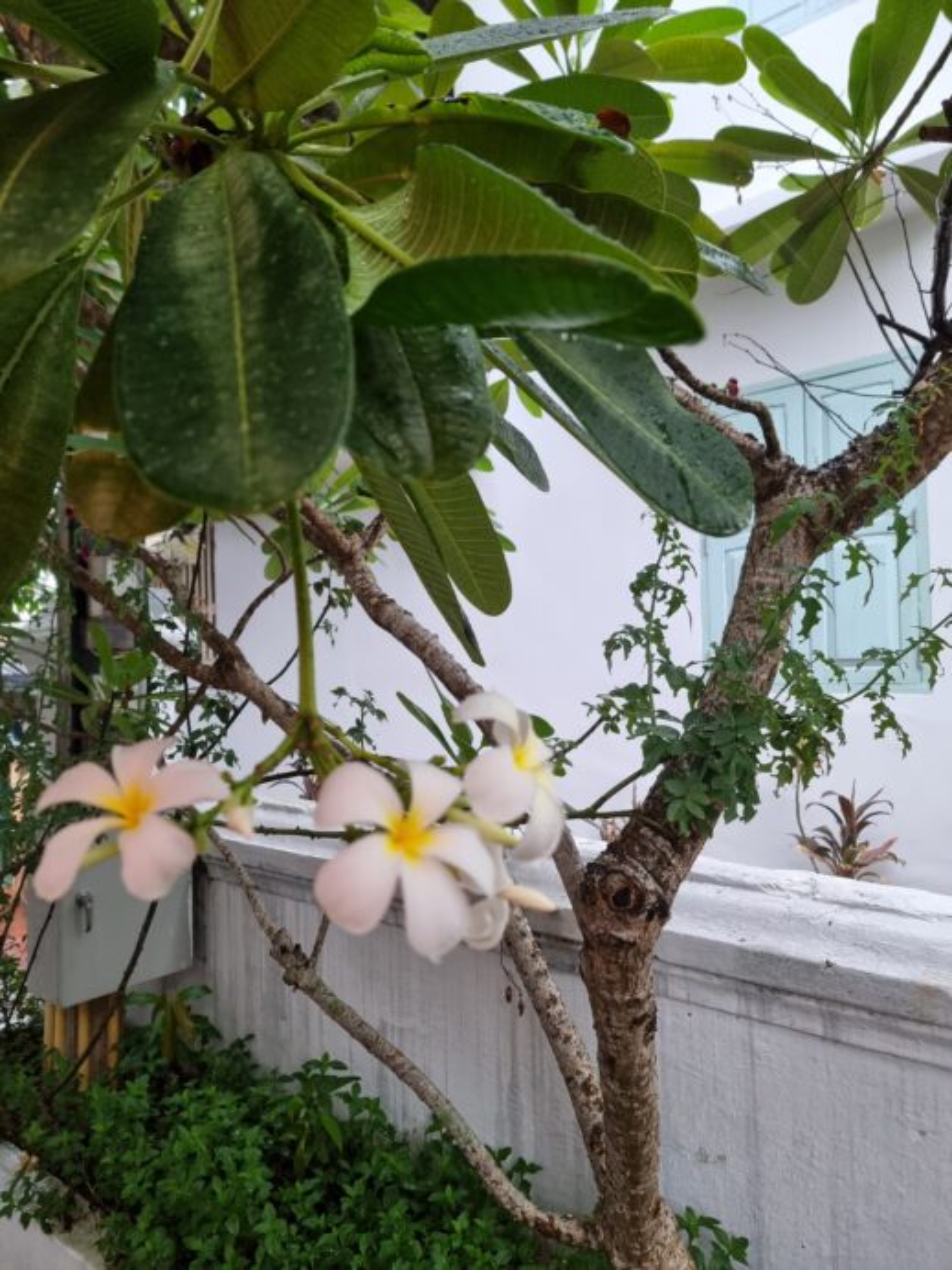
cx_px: 476
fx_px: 880
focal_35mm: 24
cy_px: 635
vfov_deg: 71.6
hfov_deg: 56.8
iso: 250
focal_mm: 6.7
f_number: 1.8
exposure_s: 1/50
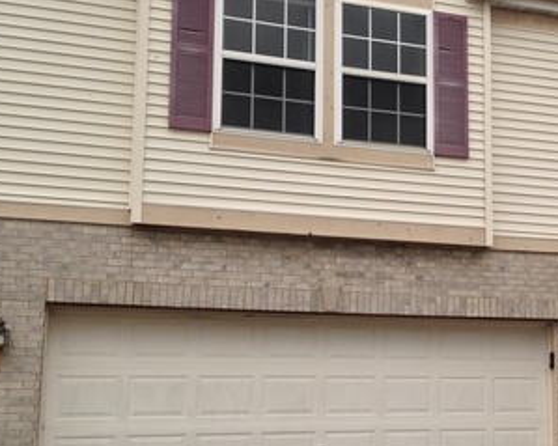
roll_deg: +0.0
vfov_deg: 22.1
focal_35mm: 69
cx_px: 509
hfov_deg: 26.5
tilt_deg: +8.8
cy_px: 267
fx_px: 1139
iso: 50
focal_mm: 4.12
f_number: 2.4
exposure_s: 1/404
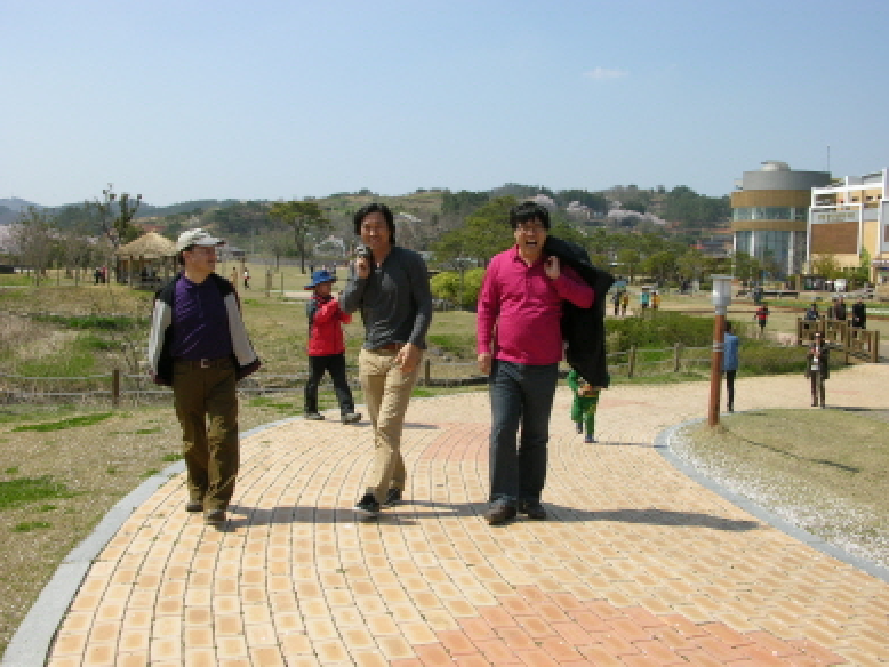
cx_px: 455
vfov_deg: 39.7
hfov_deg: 51.3
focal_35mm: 36
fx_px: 925
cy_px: 336
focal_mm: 8.9
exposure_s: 1/276
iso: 100
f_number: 8
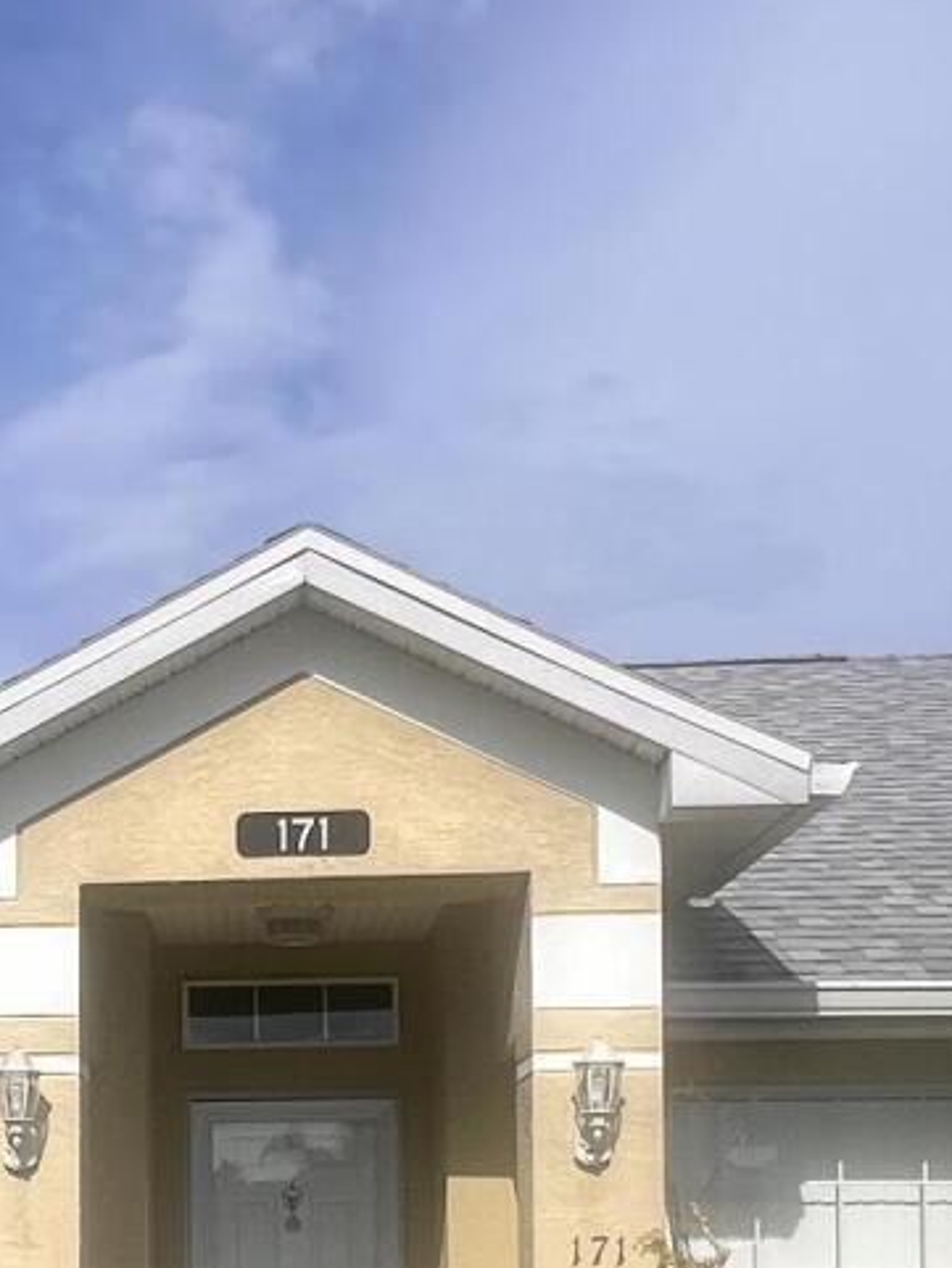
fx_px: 1979
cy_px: 1181
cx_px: -8
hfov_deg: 25.6
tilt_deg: +4.1
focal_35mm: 54
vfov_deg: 33.4
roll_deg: +0.3
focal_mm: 1.57
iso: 32
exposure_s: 1/3125
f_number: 1.8
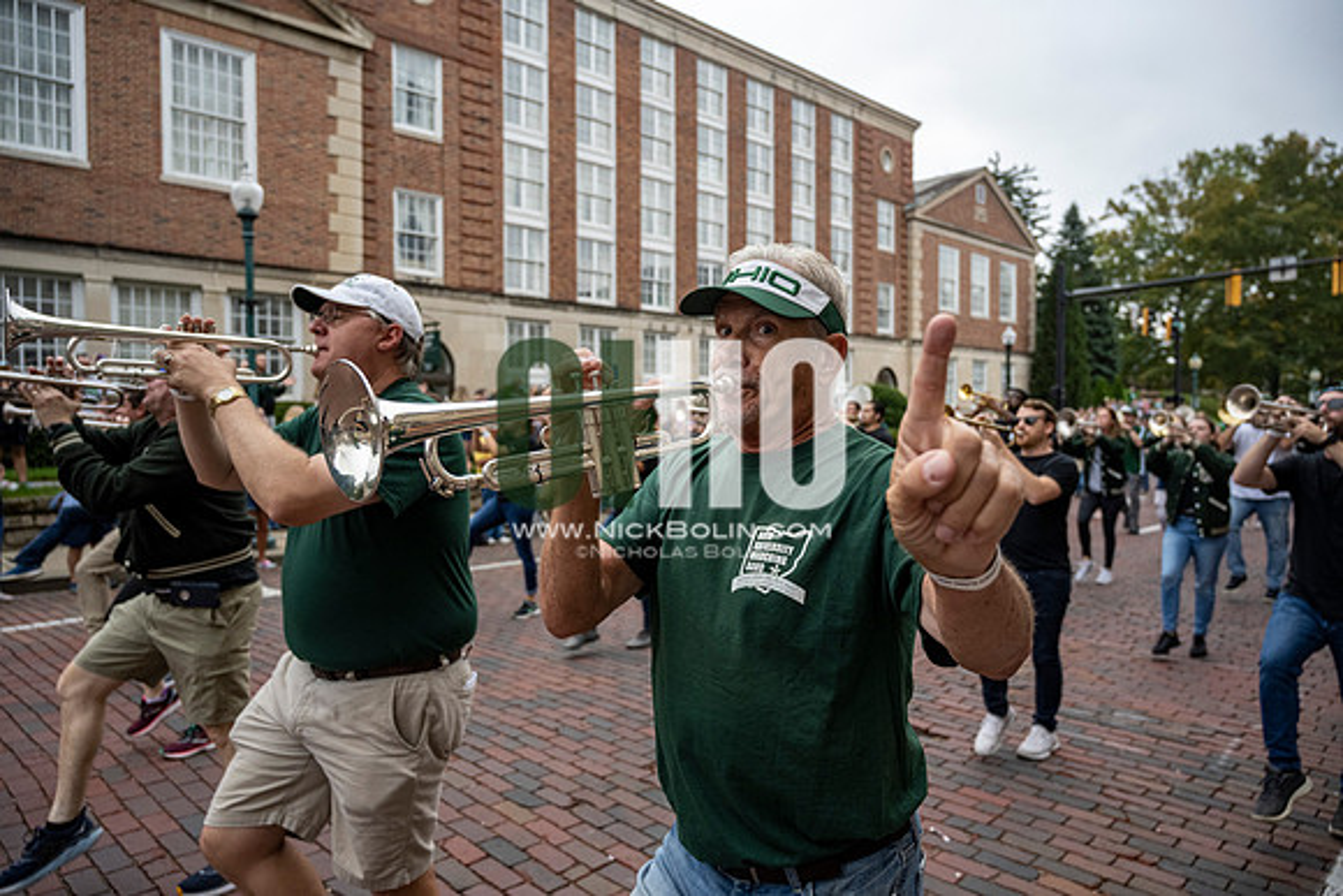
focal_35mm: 24
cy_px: 448
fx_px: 896
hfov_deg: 73.7
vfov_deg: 53.2
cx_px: 672
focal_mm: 24
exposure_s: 1/1600
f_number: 4
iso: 1000
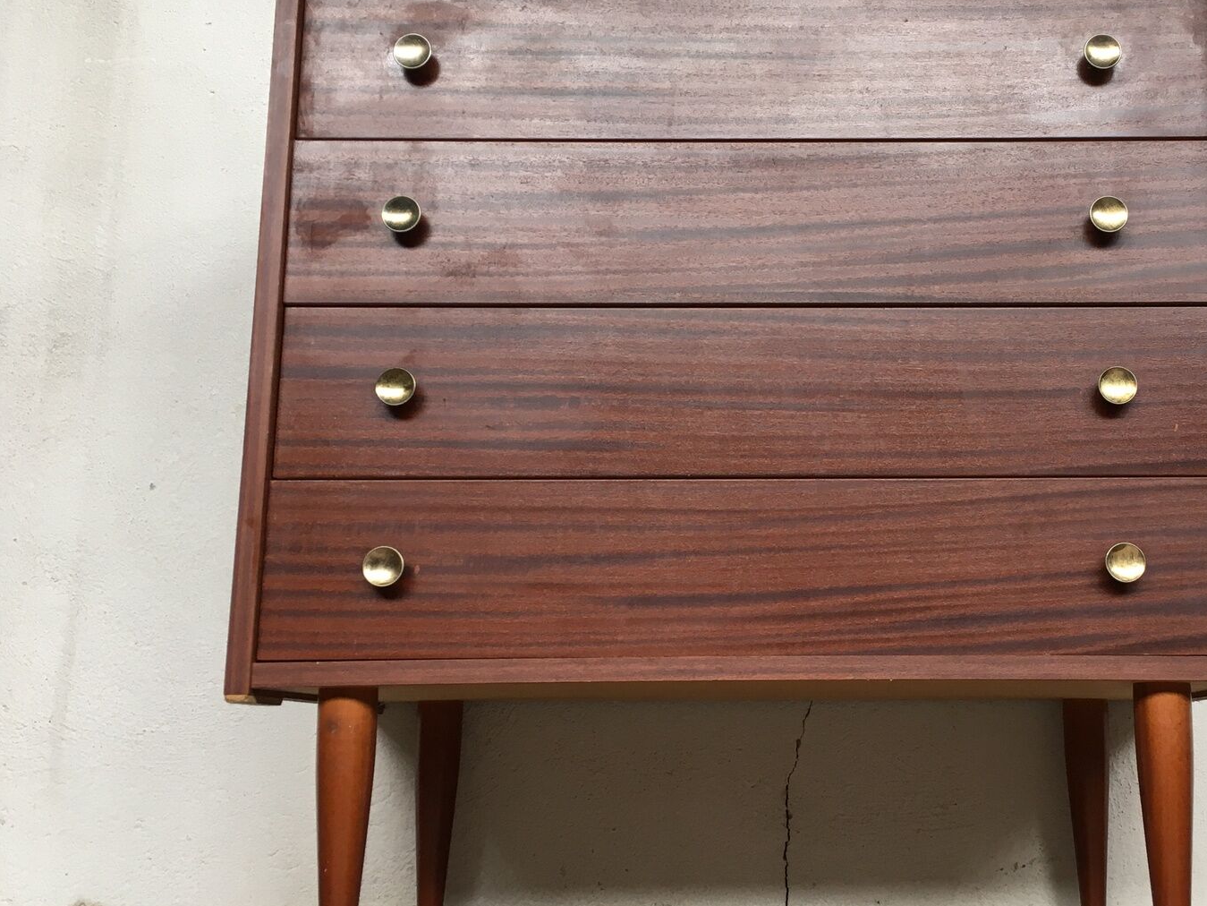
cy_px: 423
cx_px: 807
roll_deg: -0.5
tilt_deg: +12.0
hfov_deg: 43.2
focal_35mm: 43
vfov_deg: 33.6
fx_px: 1499
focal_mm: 4.15
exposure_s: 1/33
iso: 25
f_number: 2.2
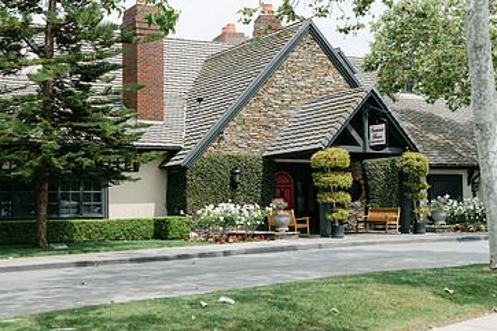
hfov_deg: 35.6
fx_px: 773
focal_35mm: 56
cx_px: 206
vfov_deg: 24.2
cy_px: 159
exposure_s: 1/800
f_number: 5.6
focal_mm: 35
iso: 100
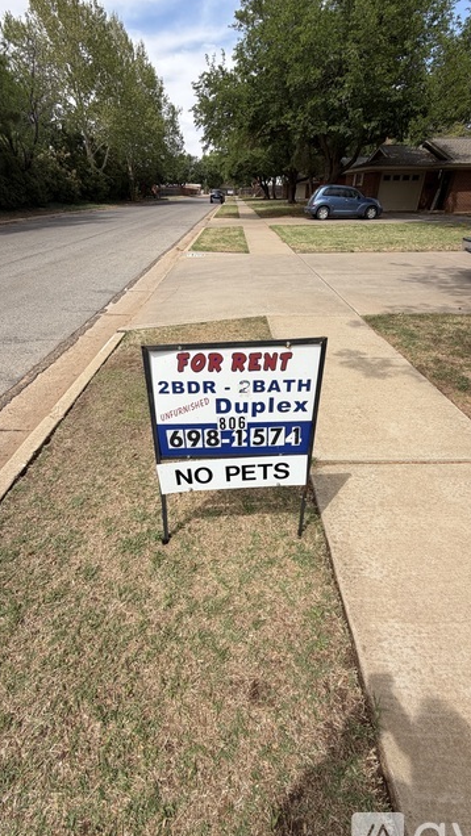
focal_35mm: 16
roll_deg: -0.1
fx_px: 355
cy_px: 427
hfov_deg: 67.1
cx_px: 236
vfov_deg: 99.3
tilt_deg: -32.0
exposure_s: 1/770
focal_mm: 2.22
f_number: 2.2
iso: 32
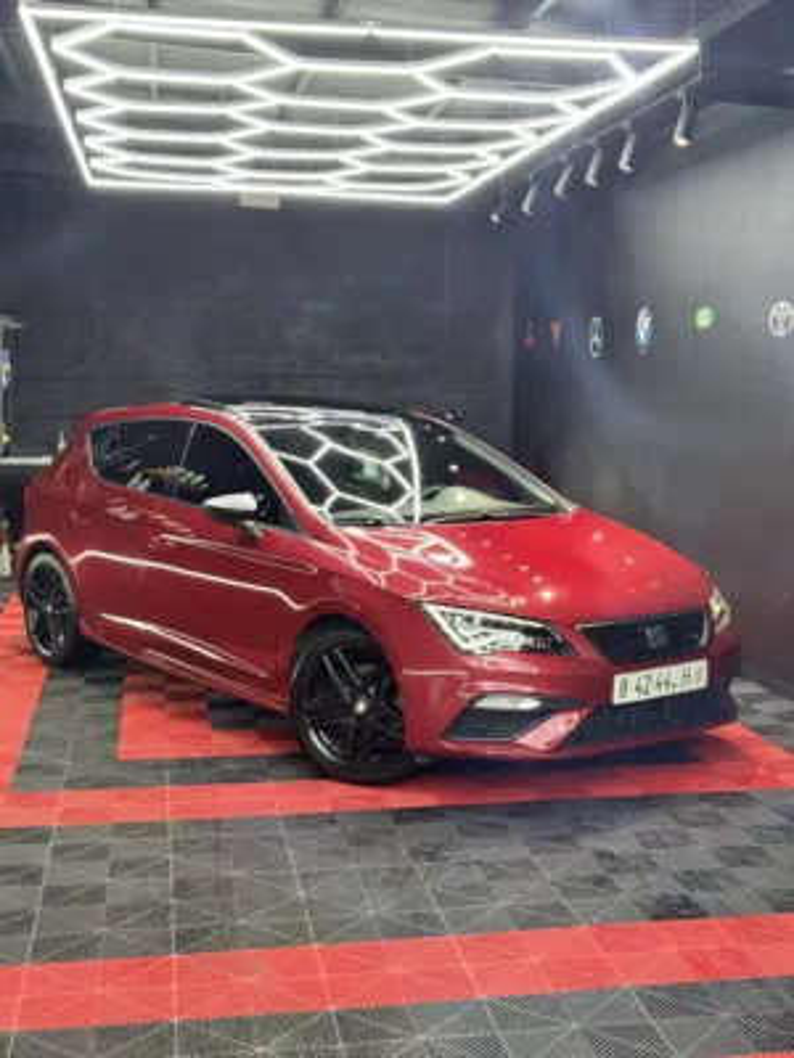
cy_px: 529
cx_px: 397
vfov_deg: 39.7
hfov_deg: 30.3
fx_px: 1468
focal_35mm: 48
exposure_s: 1/50
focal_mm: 6.76
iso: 160
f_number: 1.78
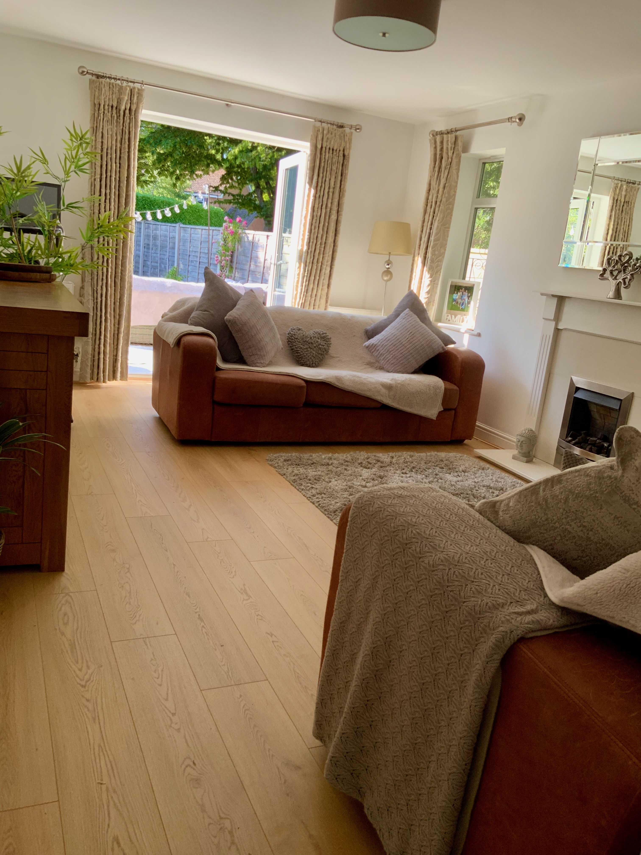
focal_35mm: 29
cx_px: 320
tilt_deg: -14.3
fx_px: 716
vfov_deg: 61.7
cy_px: 428
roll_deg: -7.8
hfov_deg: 48.2
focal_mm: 3
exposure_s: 1/122
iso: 25
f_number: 1.8
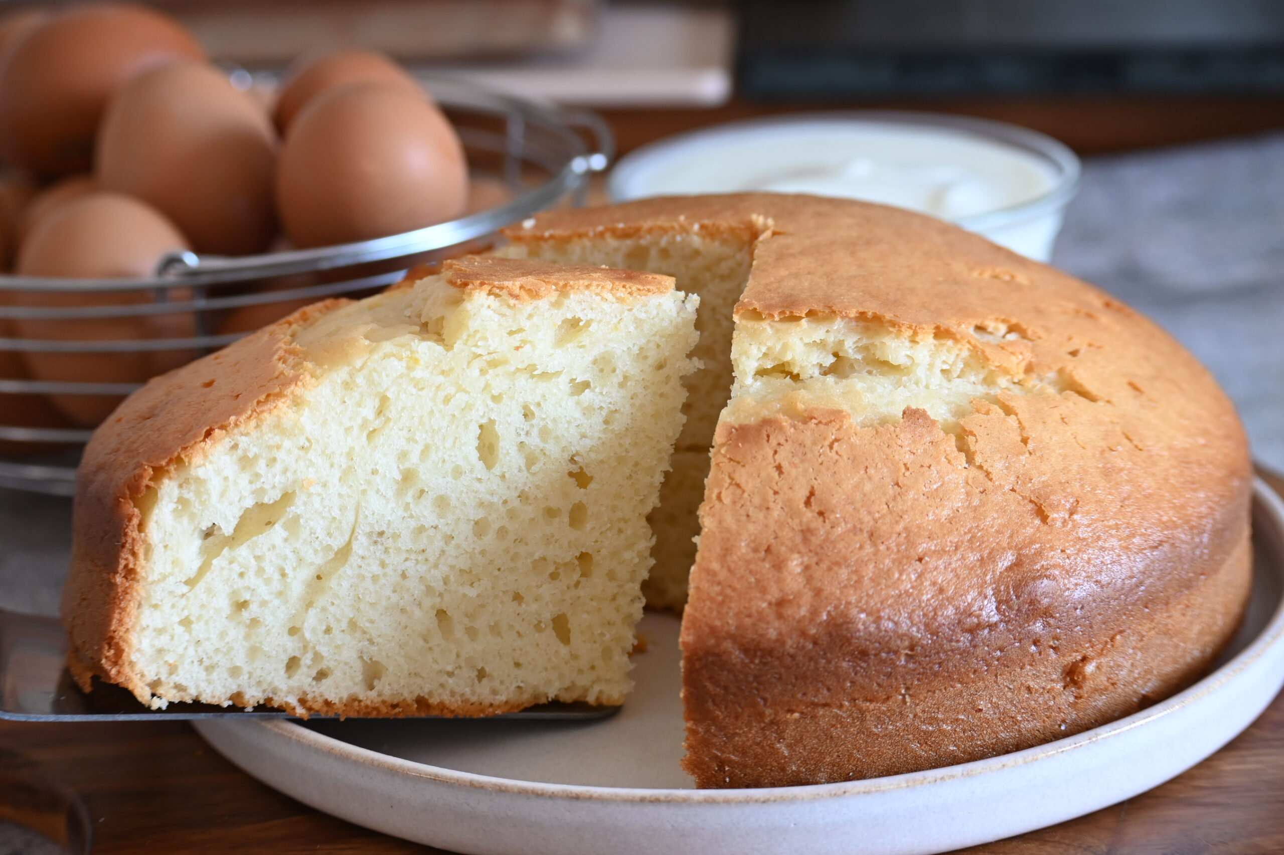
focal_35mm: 90
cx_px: 642
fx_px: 3208
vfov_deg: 15.2
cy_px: 428
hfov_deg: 22.6
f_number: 5.6
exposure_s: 1/8
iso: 200
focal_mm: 60
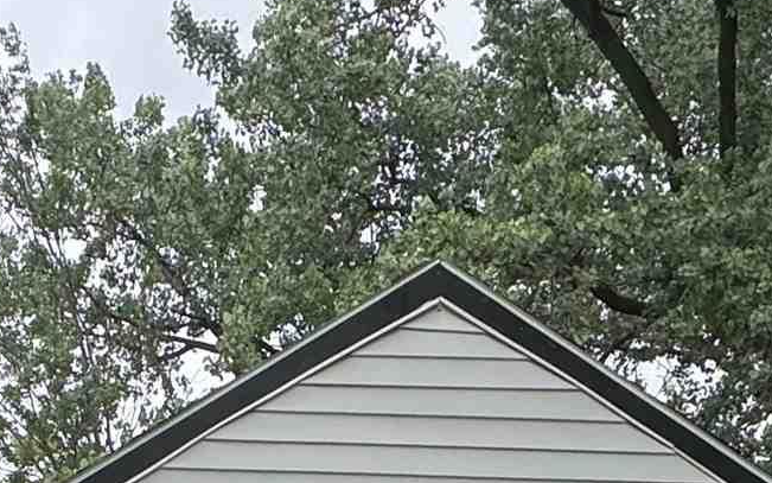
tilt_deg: +6.9
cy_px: 989
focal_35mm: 70
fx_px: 1473
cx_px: 134
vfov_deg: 14.9
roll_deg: -0.1
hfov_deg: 28.6
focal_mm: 2.22
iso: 40
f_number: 2.2
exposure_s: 1/392
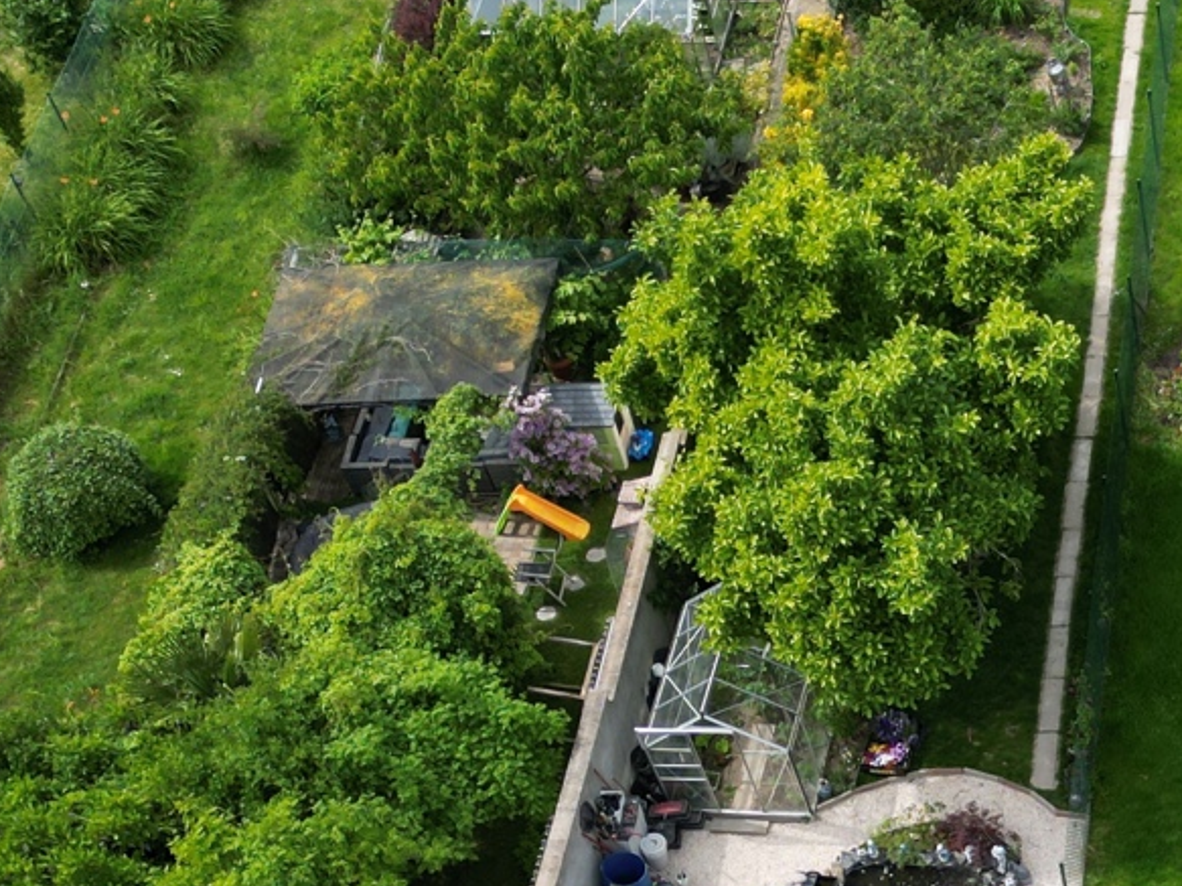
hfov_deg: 22.8
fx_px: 2697
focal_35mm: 79
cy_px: 910
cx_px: 1395
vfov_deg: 18.1
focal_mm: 6.72
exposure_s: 1/2000
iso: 140
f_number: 1.7
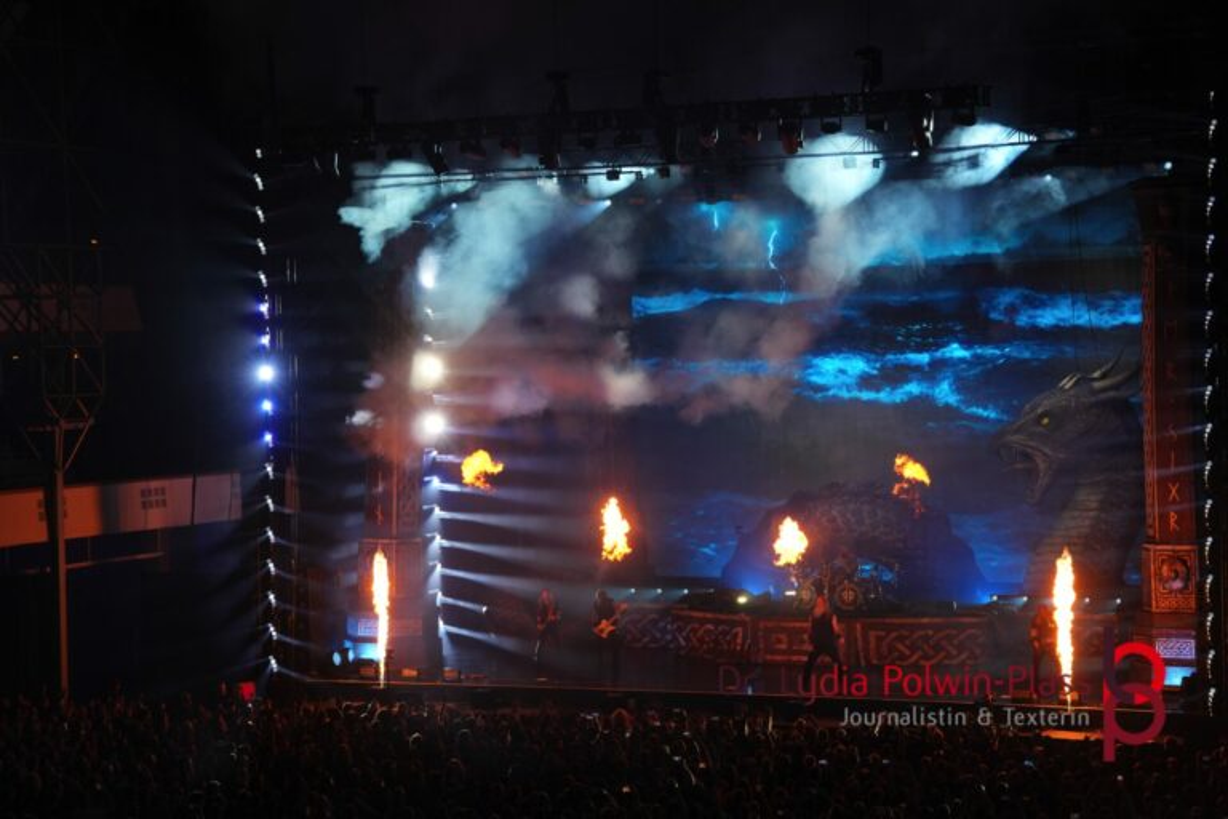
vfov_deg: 16.9
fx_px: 2763
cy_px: 410
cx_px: 614
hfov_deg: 25.1
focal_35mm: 81
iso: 640
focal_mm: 54
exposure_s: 1/160
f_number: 4.5
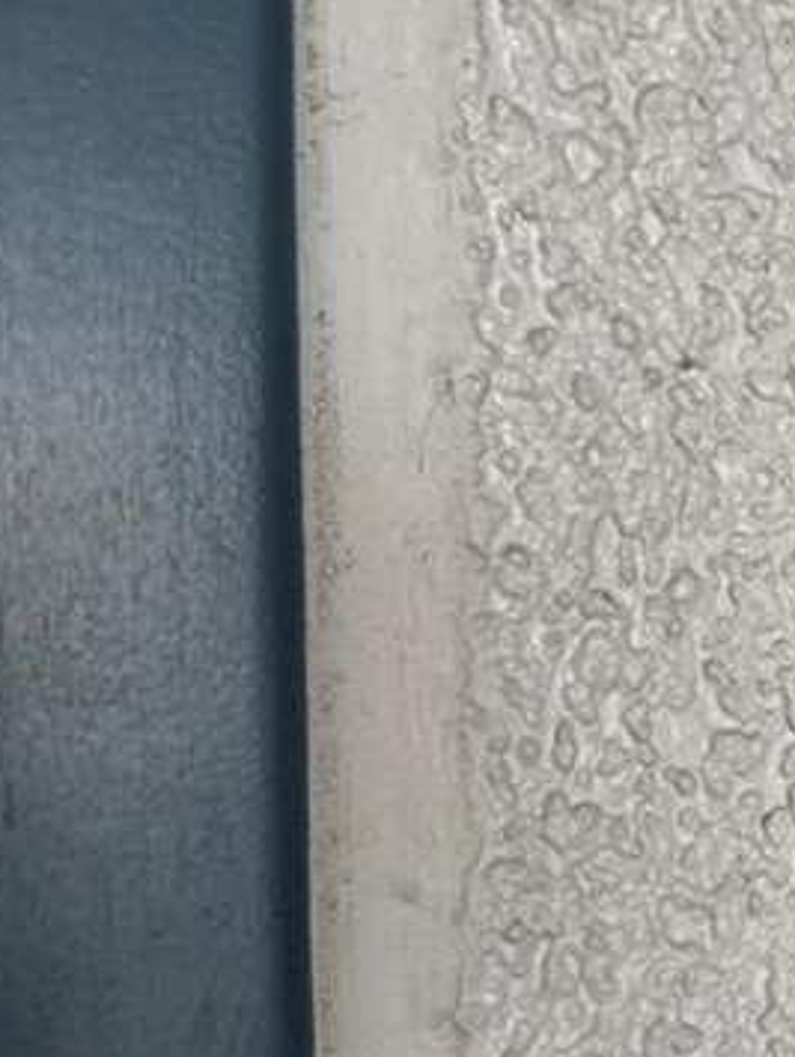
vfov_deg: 26.9
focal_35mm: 72
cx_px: 1099
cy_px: 679
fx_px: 2201
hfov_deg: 18.7
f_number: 1.78
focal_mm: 6.76
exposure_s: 1/358
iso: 80
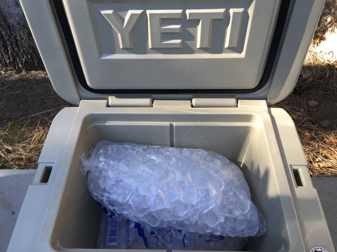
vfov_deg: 48.2
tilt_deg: -52.3
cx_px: 168
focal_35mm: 29
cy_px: 126
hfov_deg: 61.7
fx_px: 282
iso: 32
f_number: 2.2
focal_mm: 4.15
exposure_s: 1/120
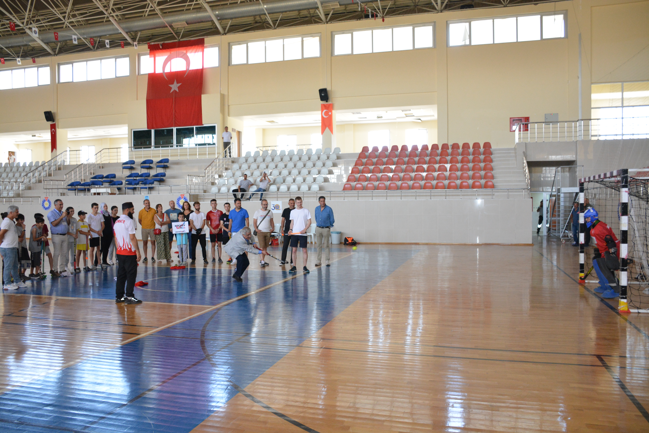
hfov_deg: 61.9
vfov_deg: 43.6
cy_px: 216
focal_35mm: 30
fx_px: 541
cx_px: 324
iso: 1600
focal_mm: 20
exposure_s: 1/125
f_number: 3.5
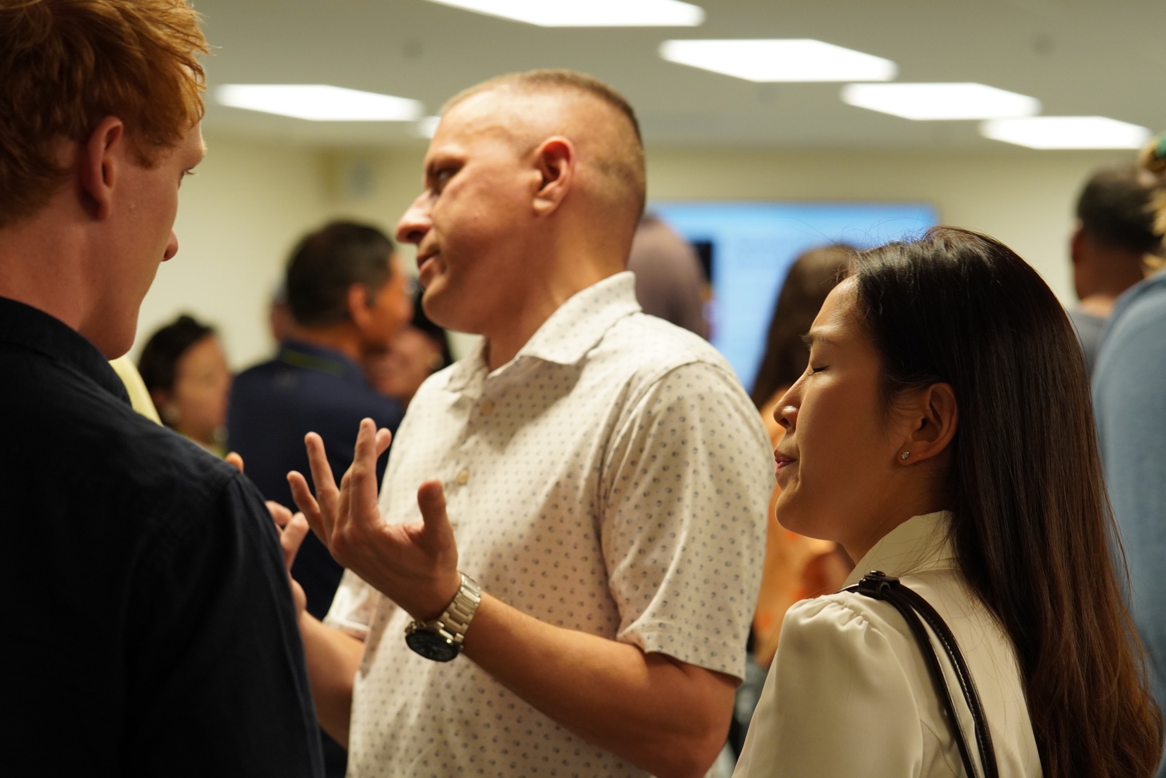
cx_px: 583
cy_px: 389
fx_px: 3643
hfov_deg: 18.2
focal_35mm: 112
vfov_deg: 12.2
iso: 1000
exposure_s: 1/160
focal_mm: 75
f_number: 4
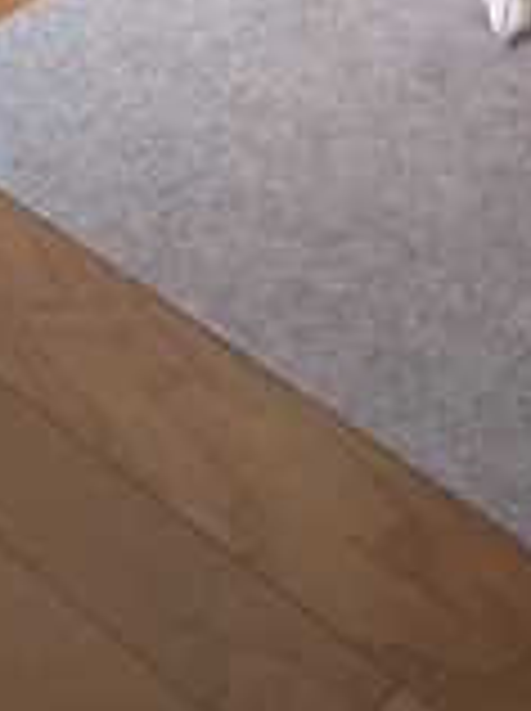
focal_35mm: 95
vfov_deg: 19.0
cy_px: -248
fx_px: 1948
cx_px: 569
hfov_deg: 15.2
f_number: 2.2
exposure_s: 1/24
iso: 500
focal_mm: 4
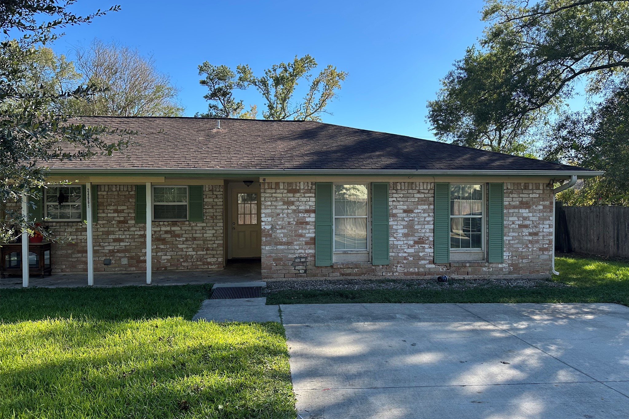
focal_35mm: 25
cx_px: 315
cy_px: 210
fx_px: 437
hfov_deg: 71.5
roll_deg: +0.1
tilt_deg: +0.4
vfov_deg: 51.3
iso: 80
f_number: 1.78
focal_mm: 6.86
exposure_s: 1/1664
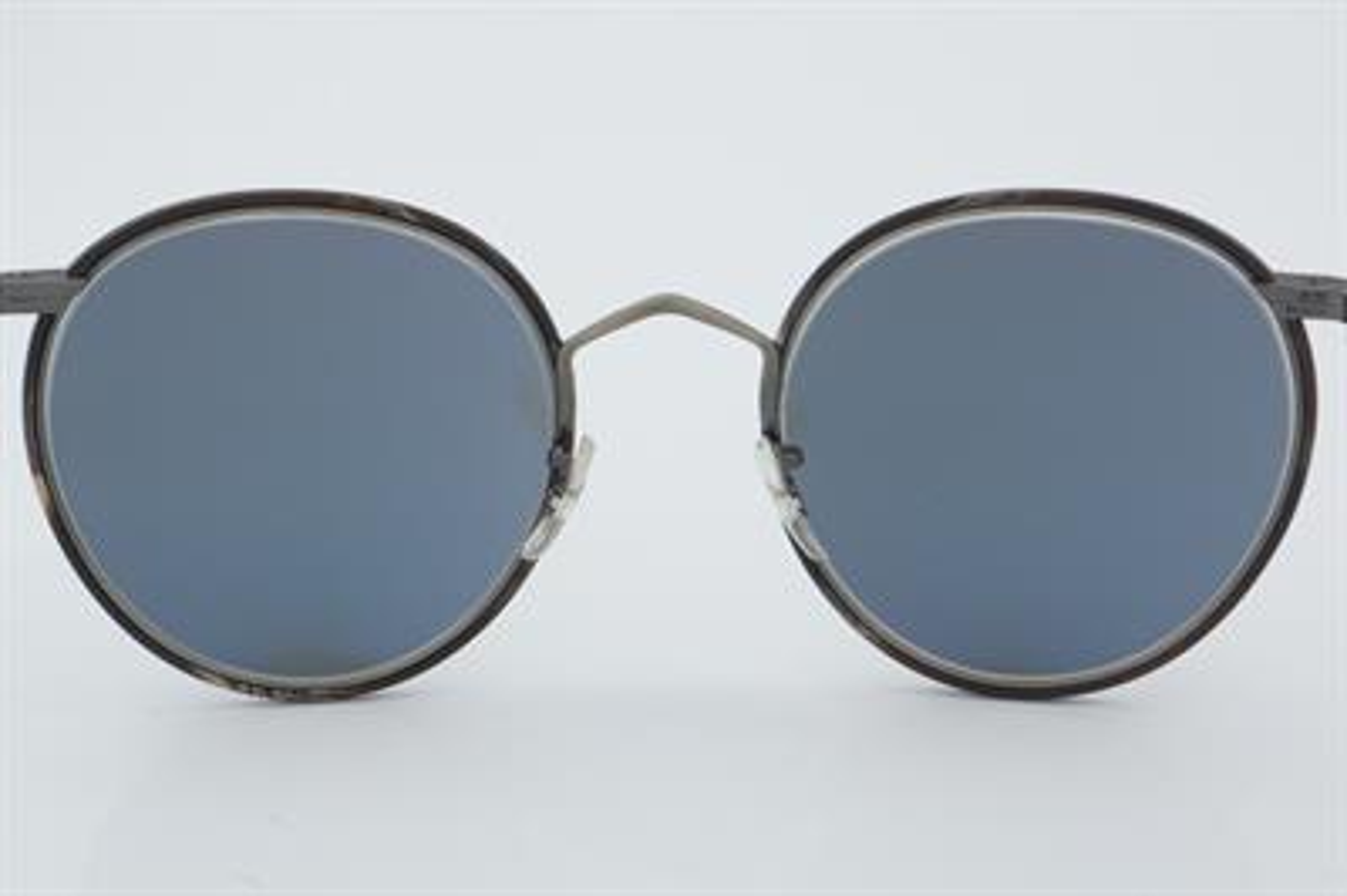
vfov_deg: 18.2
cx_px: 674
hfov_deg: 27.0
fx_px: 2804
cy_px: 448
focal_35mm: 75
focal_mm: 50
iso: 100
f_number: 32
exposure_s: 1/4
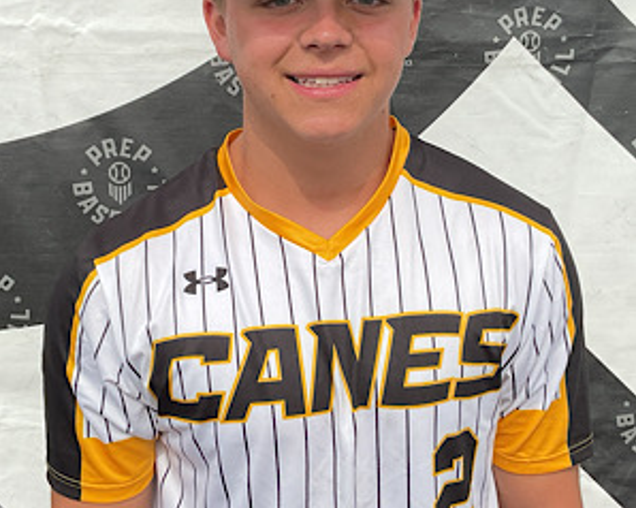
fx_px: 715
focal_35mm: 38
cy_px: 201
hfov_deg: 48.0
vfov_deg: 38.9
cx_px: 318
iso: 16
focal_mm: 3
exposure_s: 1/1848
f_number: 1.8
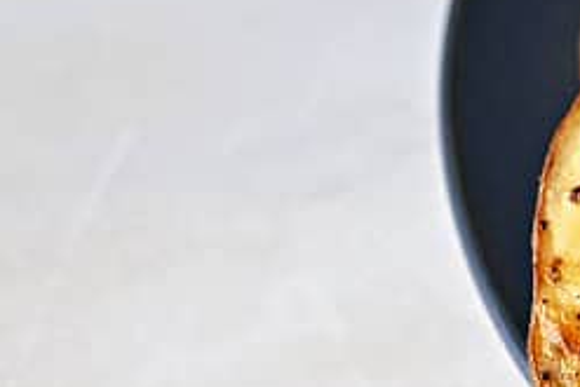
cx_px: 1313
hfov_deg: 7.9
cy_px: -32
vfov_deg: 5.6
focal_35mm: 243
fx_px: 3917
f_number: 4.5
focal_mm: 50
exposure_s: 1/250
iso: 200
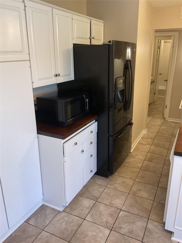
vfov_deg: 61.7
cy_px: 122
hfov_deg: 48.2
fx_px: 203
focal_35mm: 29
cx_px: 91
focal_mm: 3
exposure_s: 1/60
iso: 100
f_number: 1.8
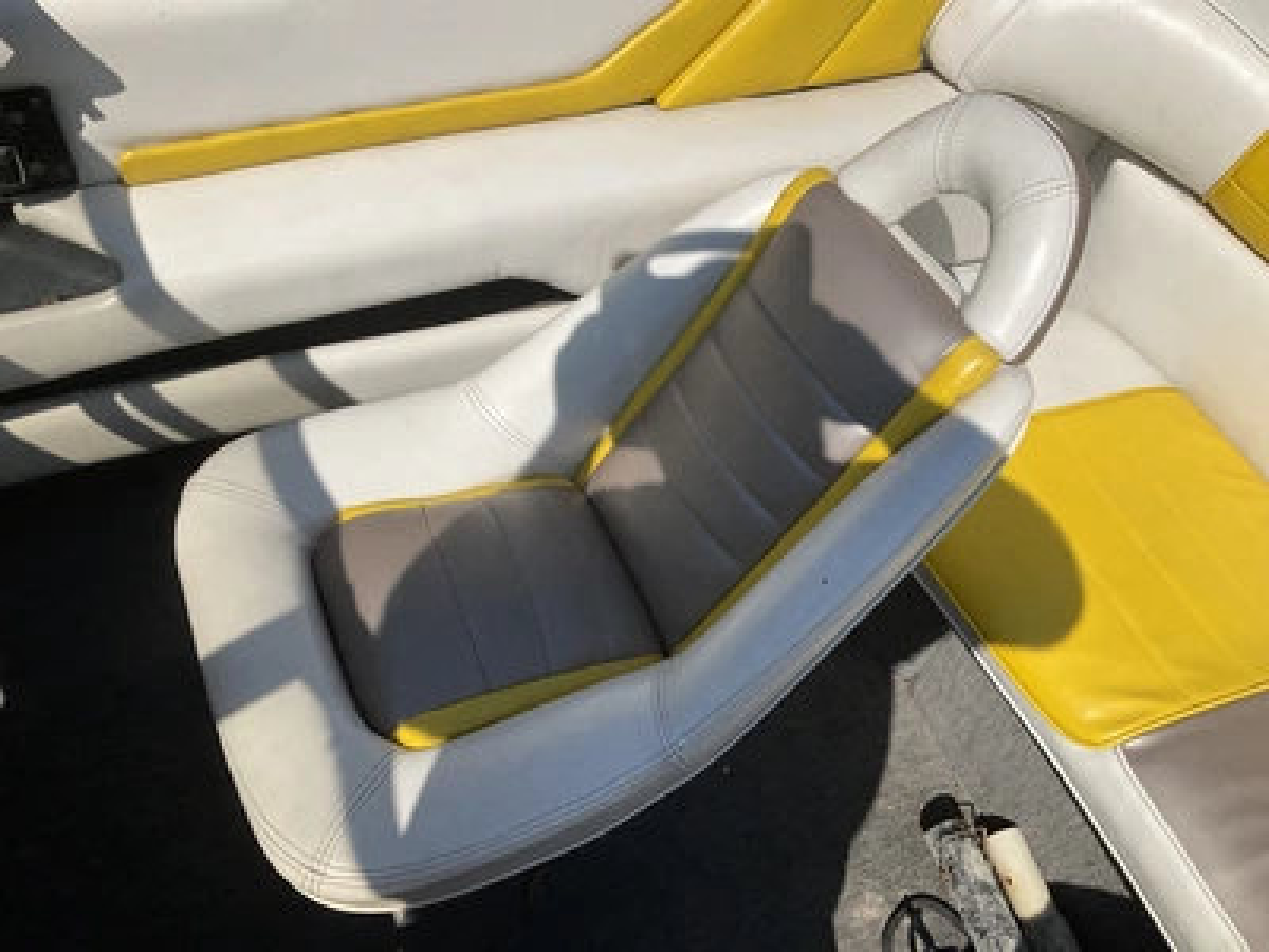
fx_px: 1063
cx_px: 634
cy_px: 476
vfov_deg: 48.2
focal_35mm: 29
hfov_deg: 61.7
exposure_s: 1/3788
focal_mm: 3
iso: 25
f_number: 1.8
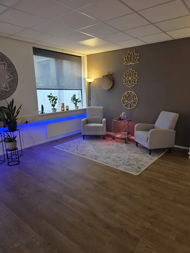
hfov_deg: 58.9
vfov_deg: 73.9
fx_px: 168
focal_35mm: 23
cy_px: 126
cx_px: 95
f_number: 1.8
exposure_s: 1/100
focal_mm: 5.4
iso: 800
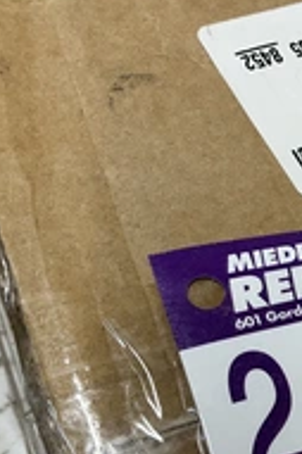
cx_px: 457
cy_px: 321
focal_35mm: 61
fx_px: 769
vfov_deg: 32.5
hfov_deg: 19.3
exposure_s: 1/120
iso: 40
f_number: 1.8
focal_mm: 3
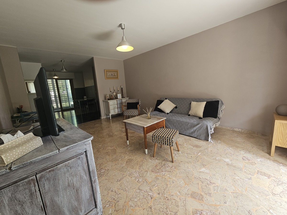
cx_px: 144
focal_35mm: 13
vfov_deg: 89.9
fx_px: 108
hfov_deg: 106.2
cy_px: 108
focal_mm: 2.2
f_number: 2.2
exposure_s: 1/50
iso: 50
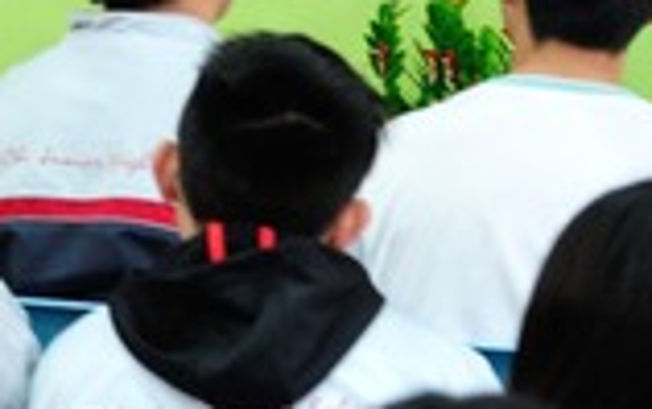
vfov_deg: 5.0
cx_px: -437
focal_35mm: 261
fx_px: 4641
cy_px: -293
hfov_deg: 7.8
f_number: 5.6
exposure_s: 1/13
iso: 1250
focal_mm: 58
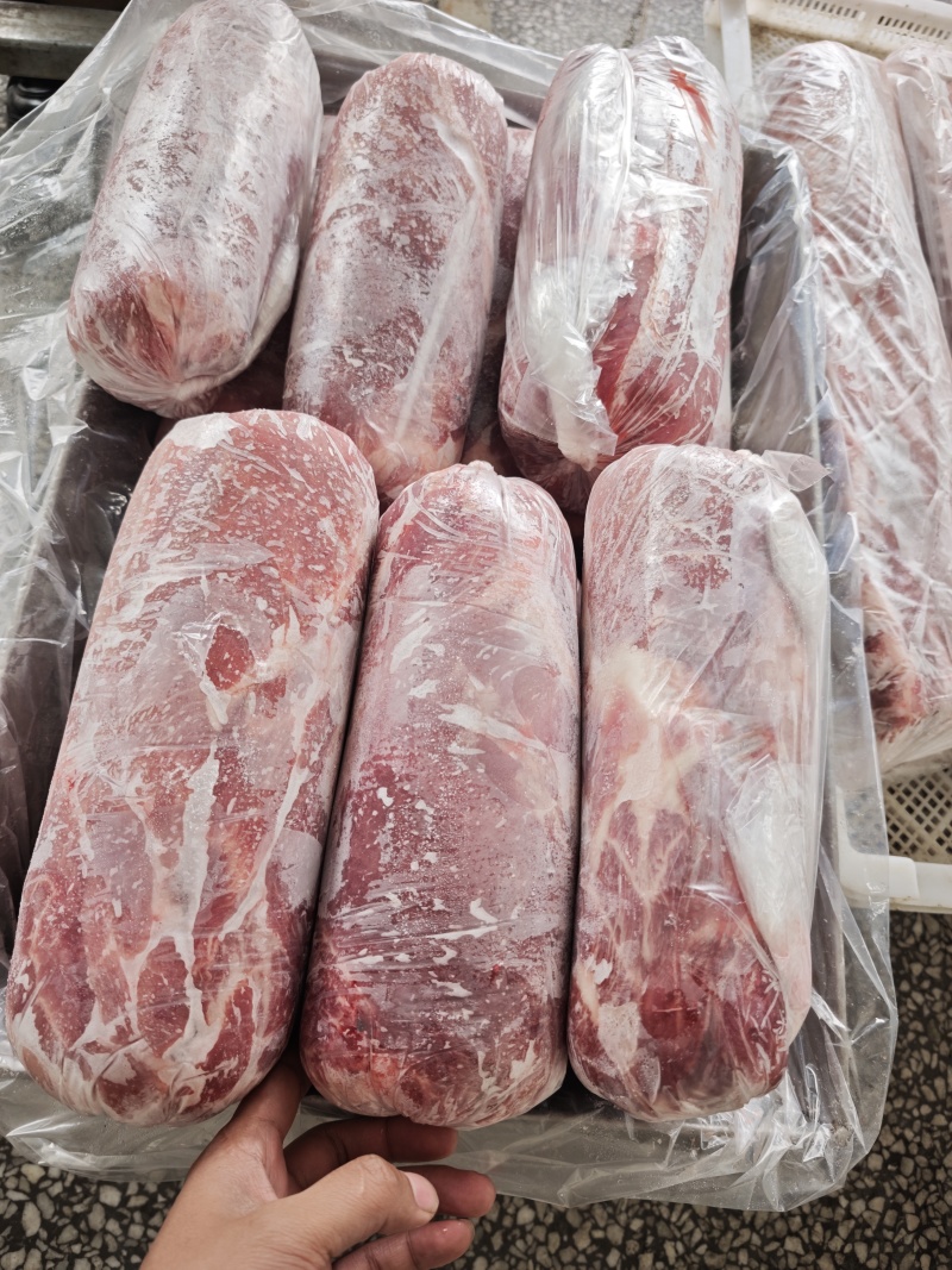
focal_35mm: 23
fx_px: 844
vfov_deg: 73.9
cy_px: 635
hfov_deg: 58.9
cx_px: 476
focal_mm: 6.55
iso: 50
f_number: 1.62
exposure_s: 1/162
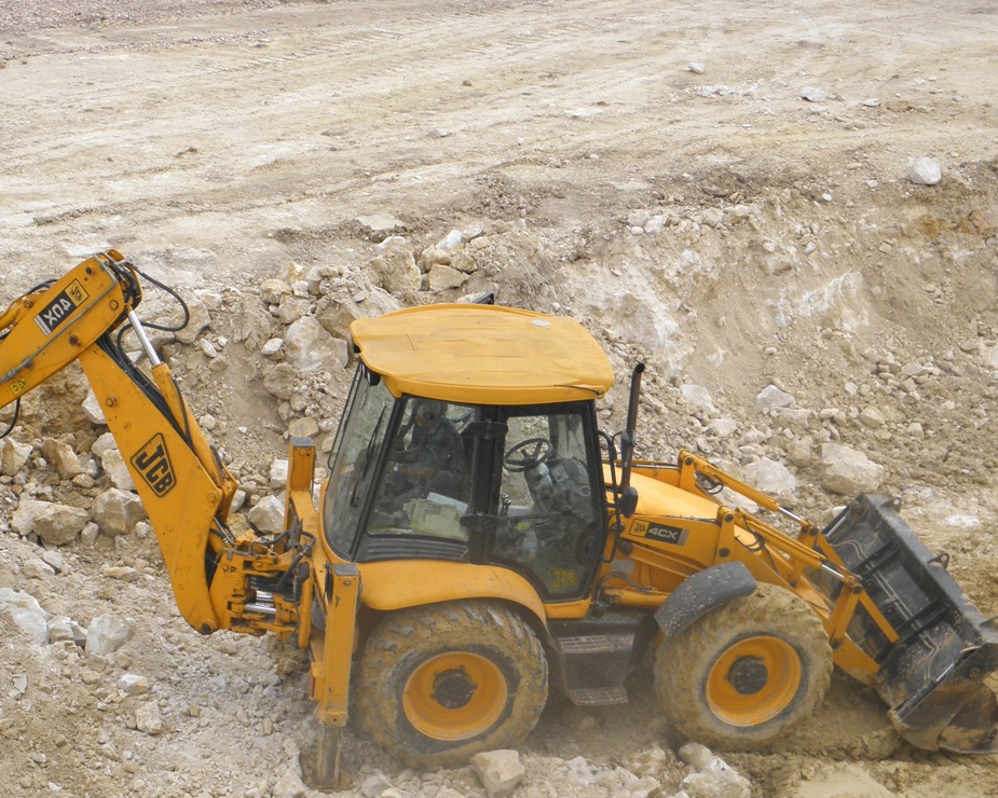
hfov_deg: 30.0
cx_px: 411
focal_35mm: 63
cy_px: 466
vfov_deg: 24.2
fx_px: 1861
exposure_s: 1/400
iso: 100
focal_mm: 8.6
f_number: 3.9
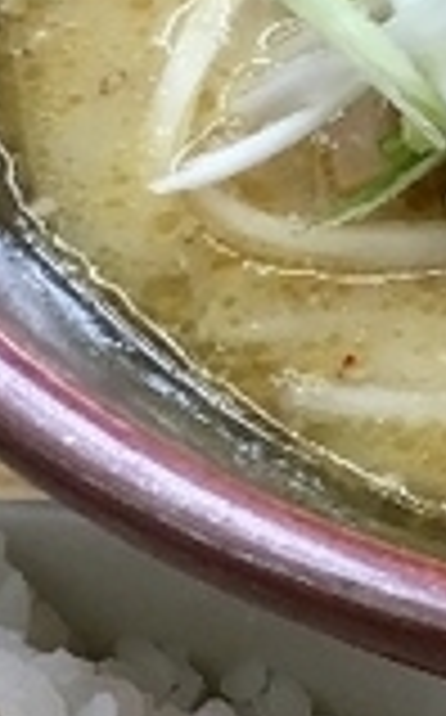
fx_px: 3023
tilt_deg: -50.6
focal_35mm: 155
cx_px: 572
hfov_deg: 8.3
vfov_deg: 13.5
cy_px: 320
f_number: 2.2
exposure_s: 1/30
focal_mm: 4.15
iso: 32
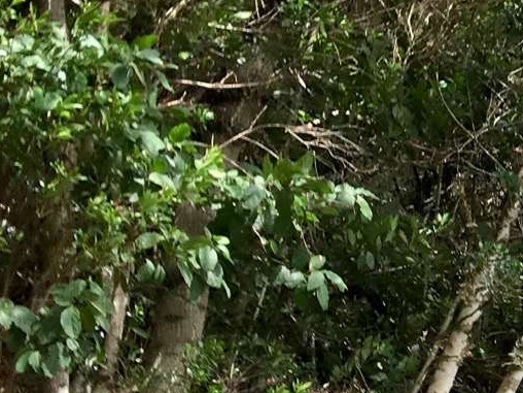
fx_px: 1768
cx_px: 1015
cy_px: 290
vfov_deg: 12.6
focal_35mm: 117
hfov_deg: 14.3
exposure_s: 1/246
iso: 25
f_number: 2.2
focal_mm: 4.15
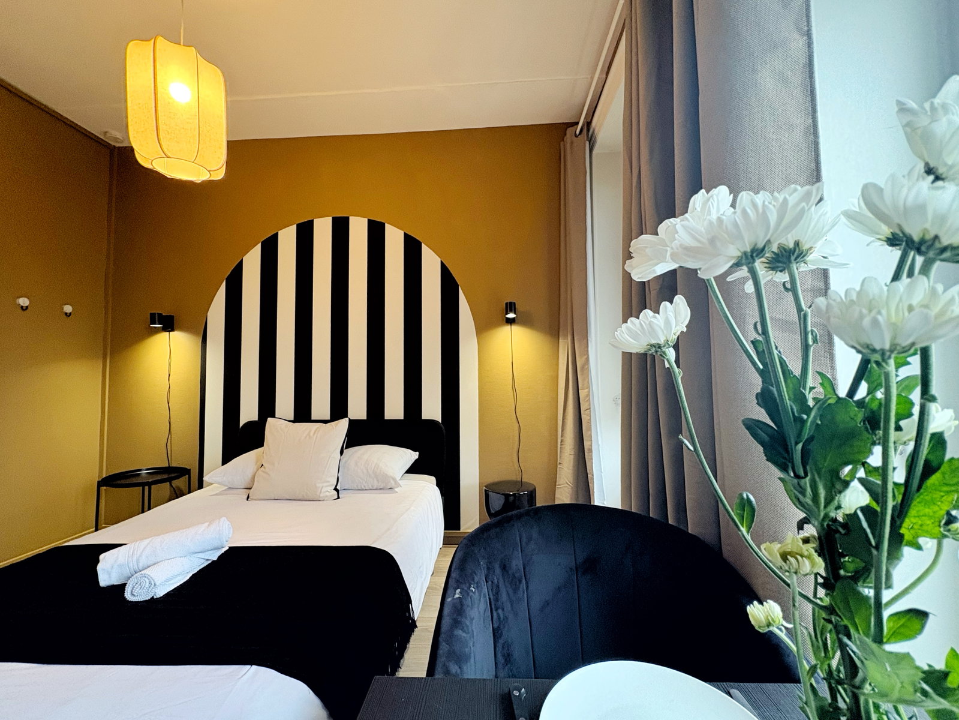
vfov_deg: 85.7
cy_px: 360
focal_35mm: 14
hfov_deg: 102.1
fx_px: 388
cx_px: 480
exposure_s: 1/50
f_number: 2.2
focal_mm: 2.22
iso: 320
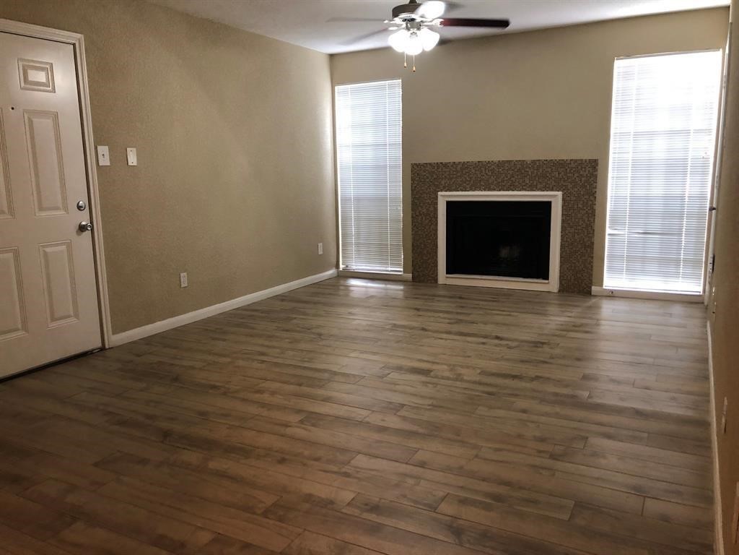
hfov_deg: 63.4
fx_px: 598
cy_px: 278
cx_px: 370
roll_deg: +0.3
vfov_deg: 49.7
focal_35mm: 28
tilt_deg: -9.7
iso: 50
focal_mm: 3.99
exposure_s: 1/15
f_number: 1.8
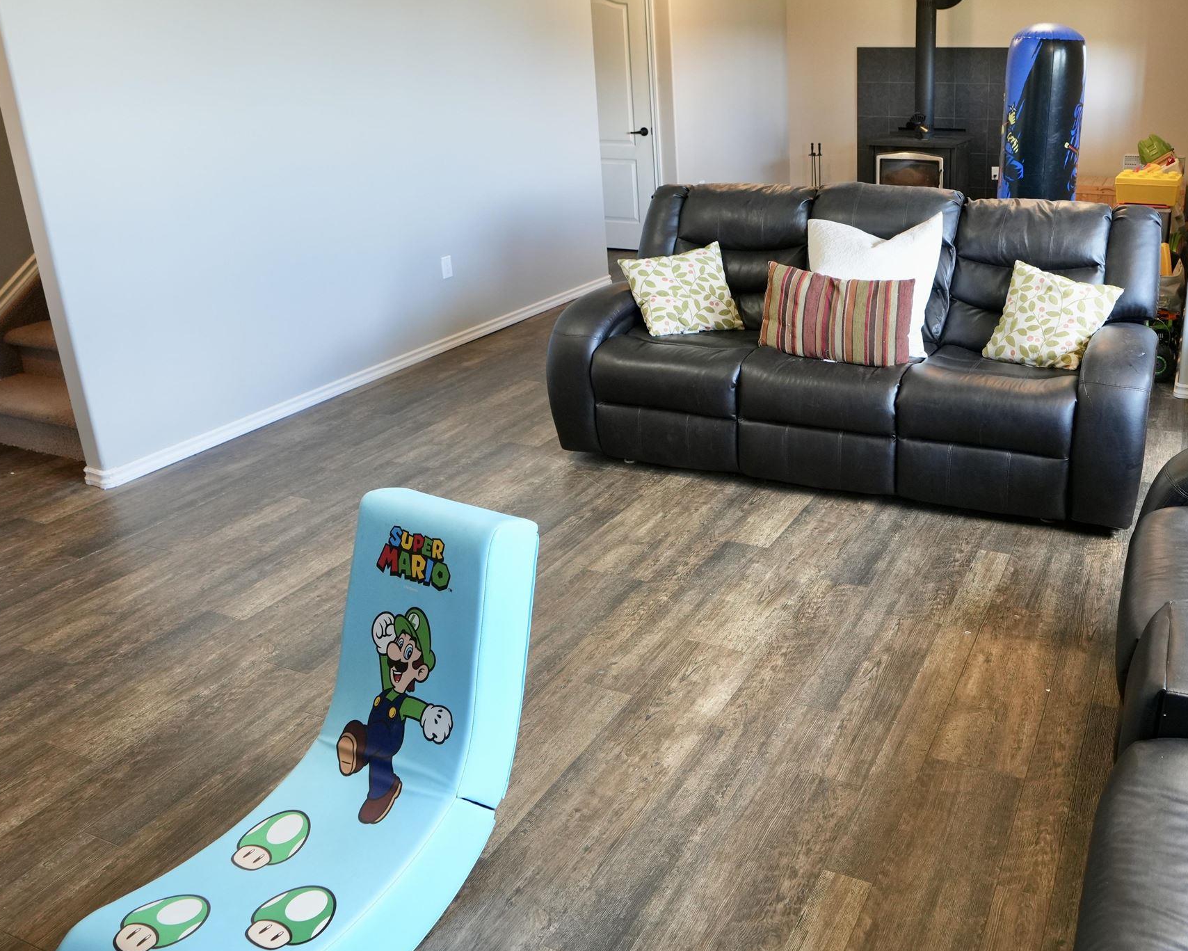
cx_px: 846
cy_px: 354
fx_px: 949
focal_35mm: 27
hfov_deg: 61.5
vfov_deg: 52.6
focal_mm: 16
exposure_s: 1/50
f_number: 3.5
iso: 640
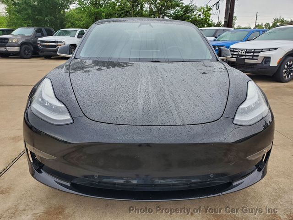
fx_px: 220
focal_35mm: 26
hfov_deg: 67.3
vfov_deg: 53.1
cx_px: 146
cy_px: 110
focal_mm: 4.3
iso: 50
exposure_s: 1/120
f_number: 2.4
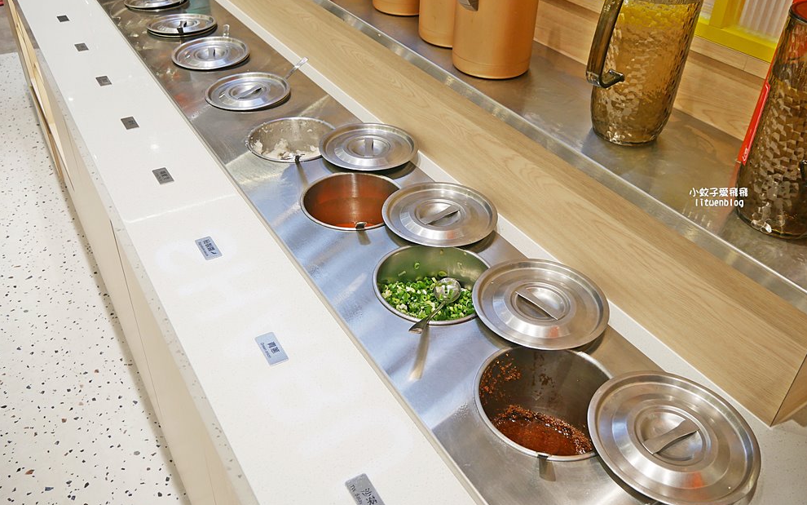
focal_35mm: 30
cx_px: 404
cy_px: 219
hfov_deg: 62.9
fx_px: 660
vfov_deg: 41.8
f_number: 3.5
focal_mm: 14
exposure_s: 1/80
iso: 200
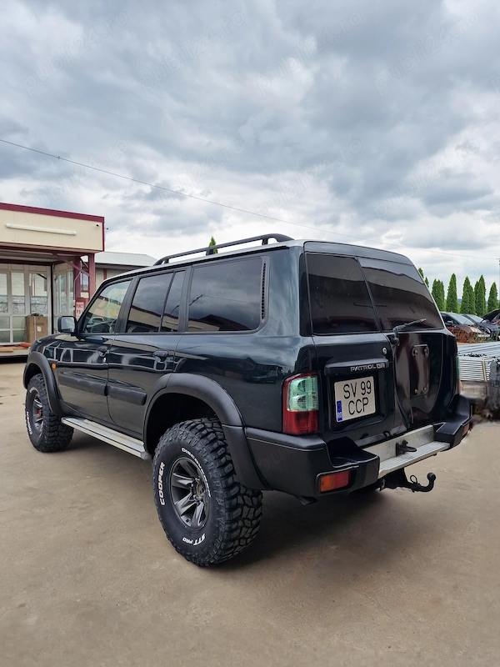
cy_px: 334
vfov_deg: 73.9
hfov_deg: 58.9
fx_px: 443
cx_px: 250
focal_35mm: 23
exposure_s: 1/556
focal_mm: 6.4
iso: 50
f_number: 1.8
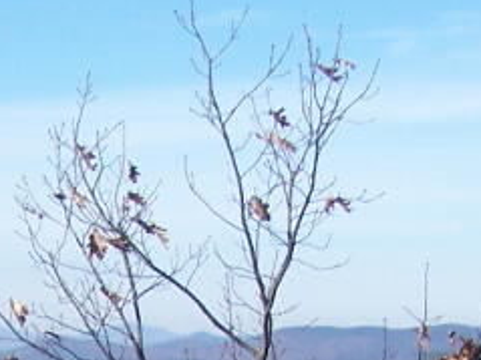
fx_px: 2264
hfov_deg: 11.8
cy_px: 702
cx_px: -117
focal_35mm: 163
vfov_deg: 8.6
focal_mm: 6.3
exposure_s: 1/1000
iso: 80
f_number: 2.8
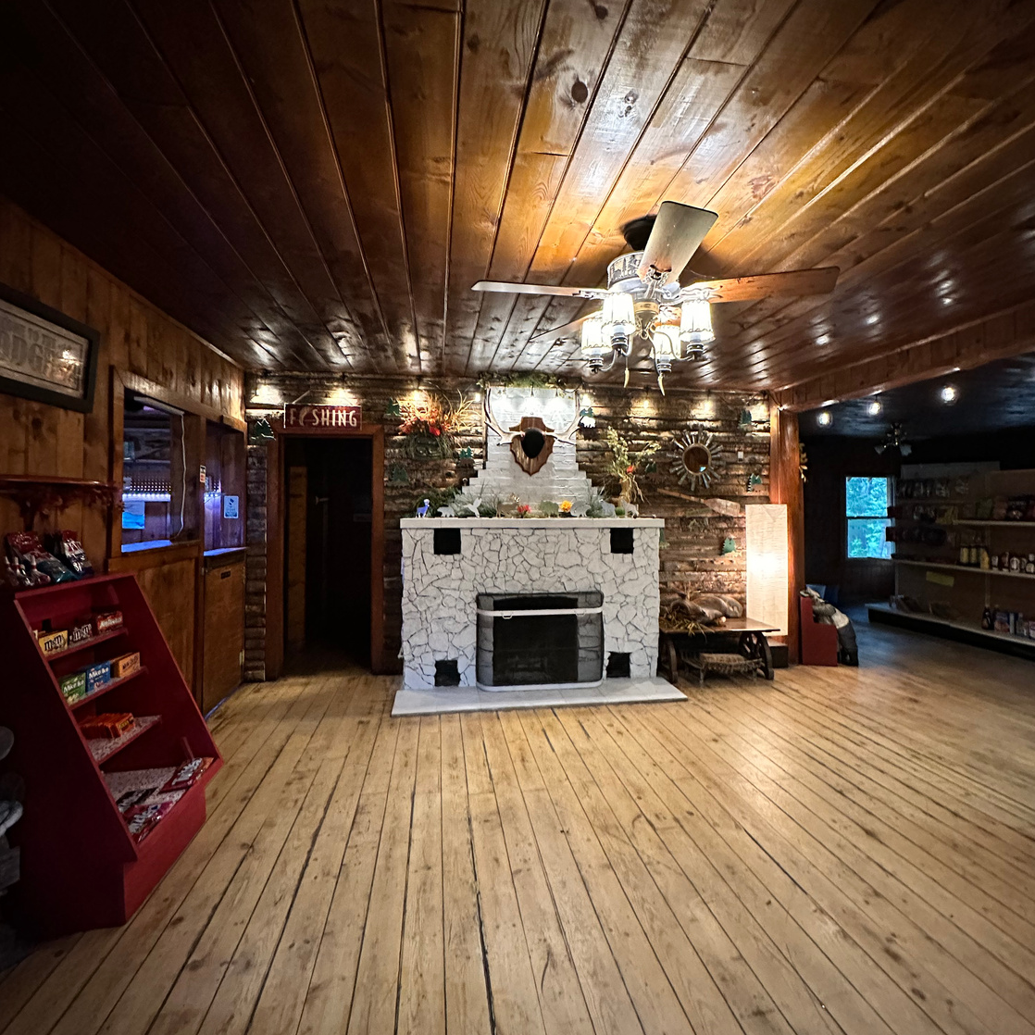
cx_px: 532
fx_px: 575
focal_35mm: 17
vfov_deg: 83.9
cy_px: 504
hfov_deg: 83.9
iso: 1000
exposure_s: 1/40
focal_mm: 2.22
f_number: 2.2
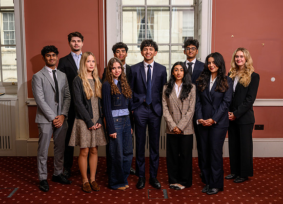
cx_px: 141
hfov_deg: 41.5
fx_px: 374
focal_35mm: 46
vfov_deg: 30.5
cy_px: 102
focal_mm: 43
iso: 160
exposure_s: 1/200
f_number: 6.3
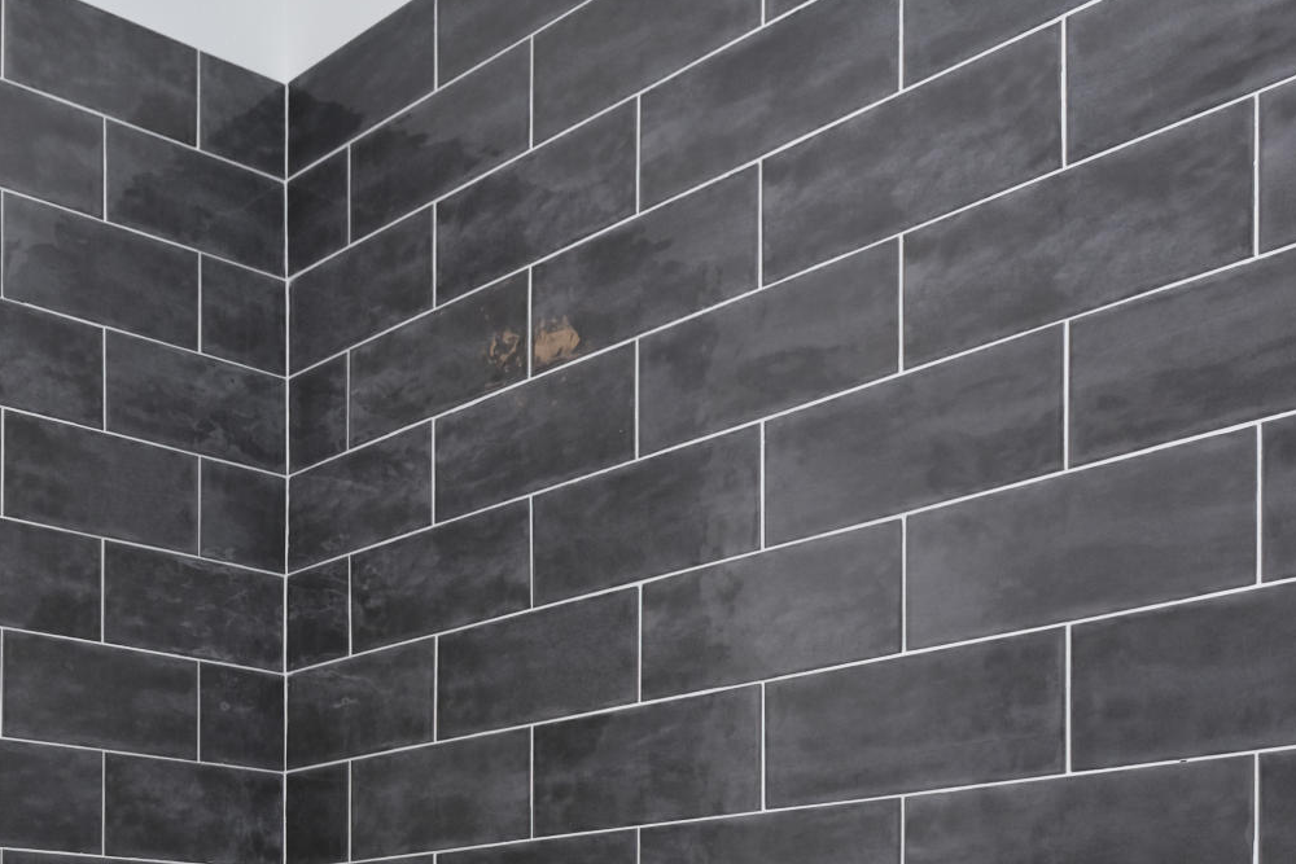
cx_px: 54
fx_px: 1836
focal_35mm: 51
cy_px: 1062
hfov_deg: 35.8
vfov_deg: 23.9
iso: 200
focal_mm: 17
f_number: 7.1
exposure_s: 1/40
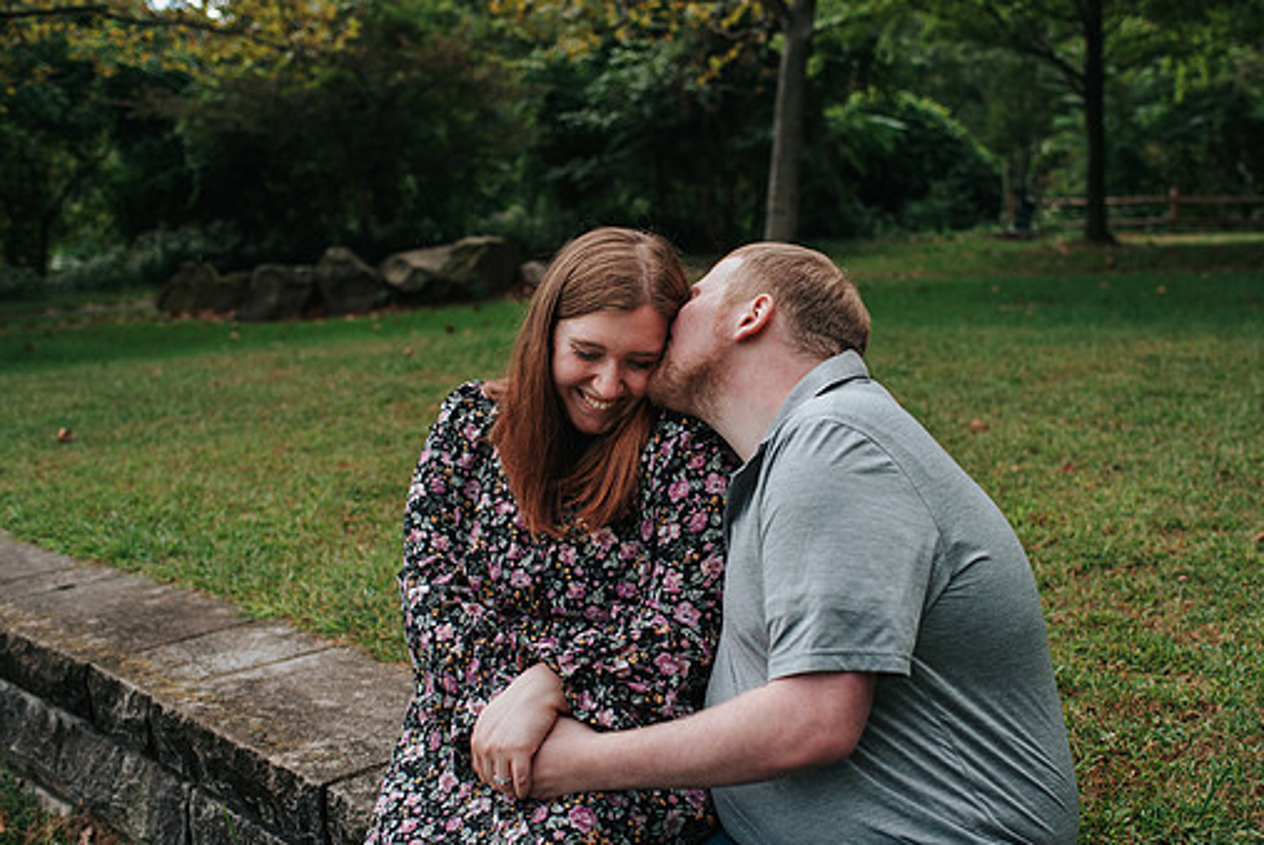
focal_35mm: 40
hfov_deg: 48.4
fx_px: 1406
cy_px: 477
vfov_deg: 33.4
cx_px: 658
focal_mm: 35
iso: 800
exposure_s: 1/640
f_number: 3.2
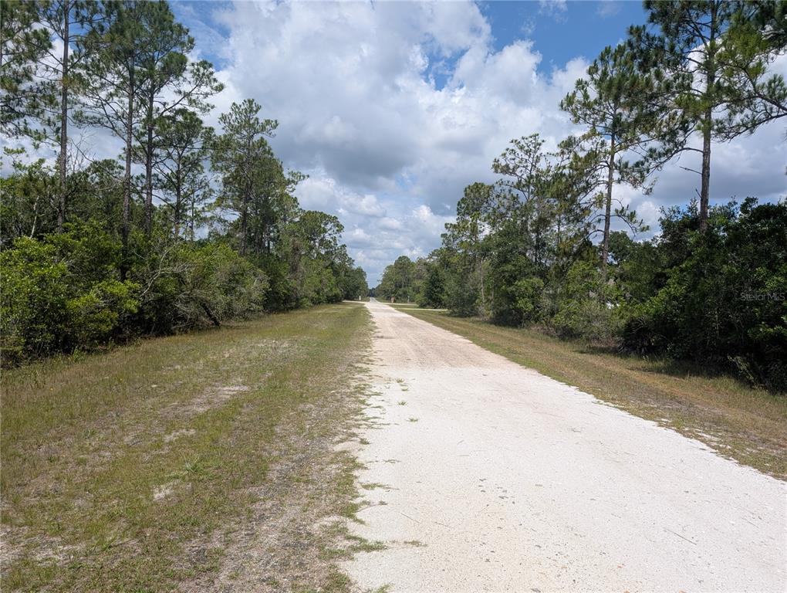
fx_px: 546
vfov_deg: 56.9
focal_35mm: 24
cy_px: 296
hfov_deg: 71.5
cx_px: 394
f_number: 1.68
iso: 26
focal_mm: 6.9
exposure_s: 1/1484
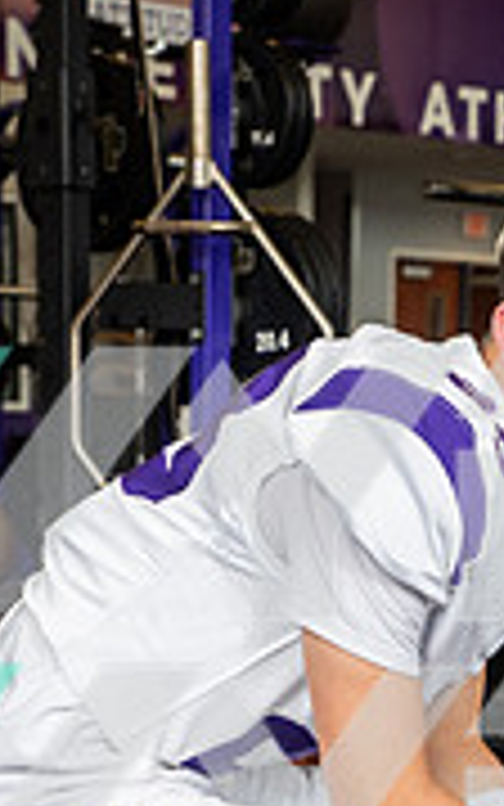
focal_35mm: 133
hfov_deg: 9.8
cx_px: 414
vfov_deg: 15.4
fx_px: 2921
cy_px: 806
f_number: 7.1
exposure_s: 1/250
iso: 800
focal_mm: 52
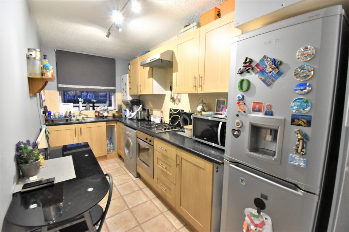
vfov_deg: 77.3
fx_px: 145
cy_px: 116
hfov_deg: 100.4
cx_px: 174
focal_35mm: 15
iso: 1800
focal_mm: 10
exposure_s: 1/15
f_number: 9
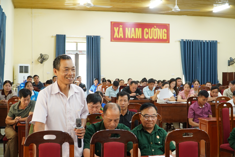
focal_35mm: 46
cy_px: 78
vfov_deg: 29.2
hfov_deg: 42.7
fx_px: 300
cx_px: 118
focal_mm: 31
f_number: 4.5
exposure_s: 1/50
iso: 1250
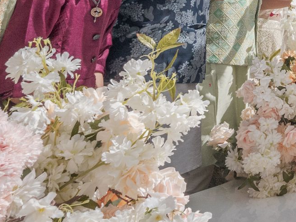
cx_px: 553
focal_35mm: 74
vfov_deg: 18.1
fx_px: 633
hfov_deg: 19.0
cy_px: -94
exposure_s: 1/2500
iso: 2000
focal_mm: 20
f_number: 11
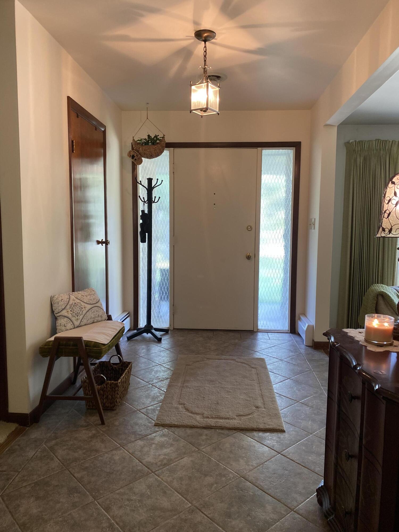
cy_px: 266
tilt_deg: -4.0
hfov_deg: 53.1
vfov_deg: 67.3
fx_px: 400
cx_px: 200
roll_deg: +0.5
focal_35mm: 26
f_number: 1.8
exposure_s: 1/60
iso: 200
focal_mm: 4.25
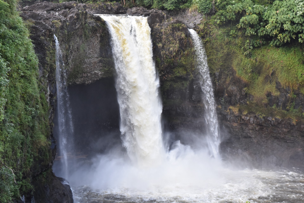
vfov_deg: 18.9
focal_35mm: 72
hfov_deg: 28.1
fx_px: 608
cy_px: 102
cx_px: 152
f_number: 8
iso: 800
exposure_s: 1/320
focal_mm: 48
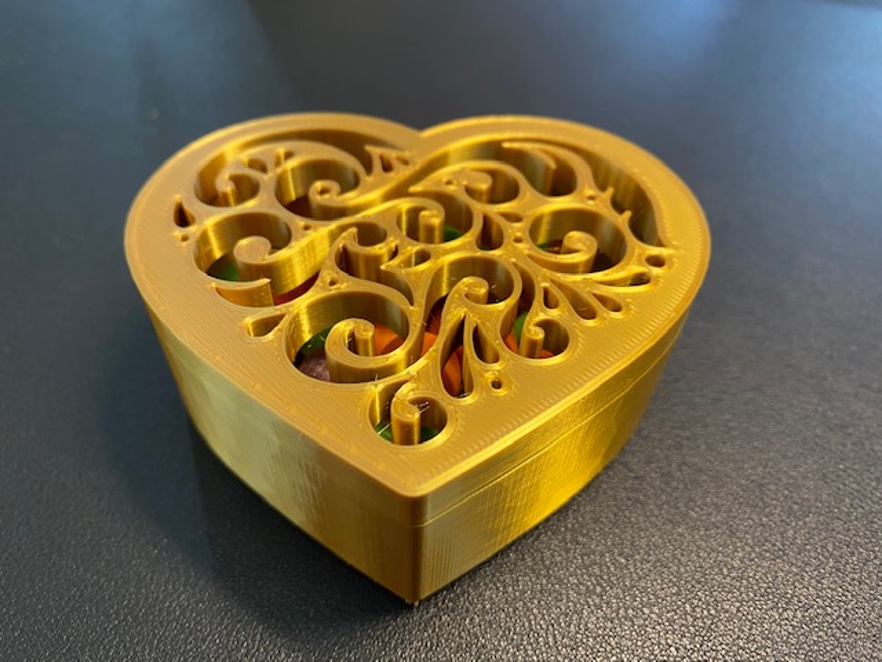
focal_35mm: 26
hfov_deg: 67.3
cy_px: 331
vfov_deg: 53.1
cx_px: 441
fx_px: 662
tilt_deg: -48.5
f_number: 1.8
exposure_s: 1/60
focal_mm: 4.25
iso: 250
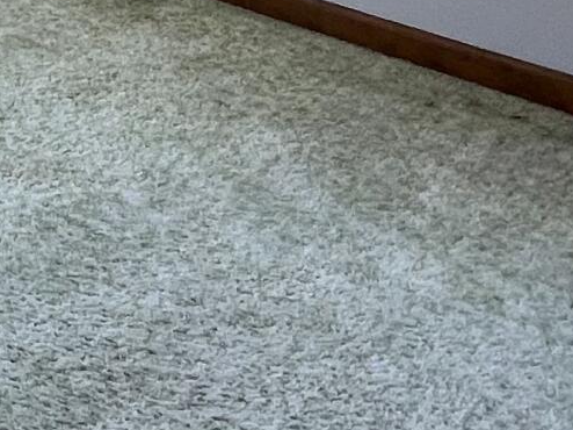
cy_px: -495
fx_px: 1307
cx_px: -343
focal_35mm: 79
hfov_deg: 20.3
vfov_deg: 14.5
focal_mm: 1.57
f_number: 1.8
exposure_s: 1/99
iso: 40
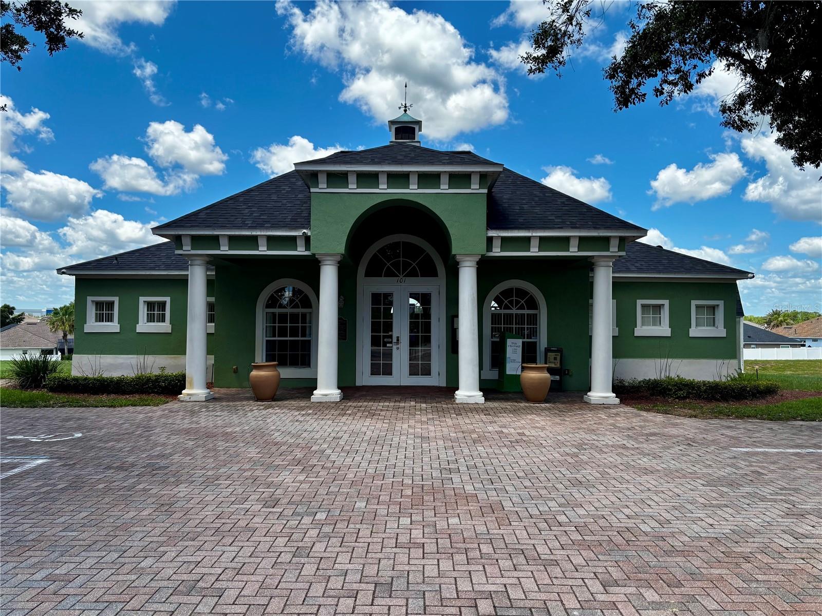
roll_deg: -0.6
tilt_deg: +1.9
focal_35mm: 26
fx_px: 617
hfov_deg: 67.3
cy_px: 308
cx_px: 411
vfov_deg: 53.1
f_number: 1.6
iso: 50
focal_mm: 5.96
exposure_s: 1/2151
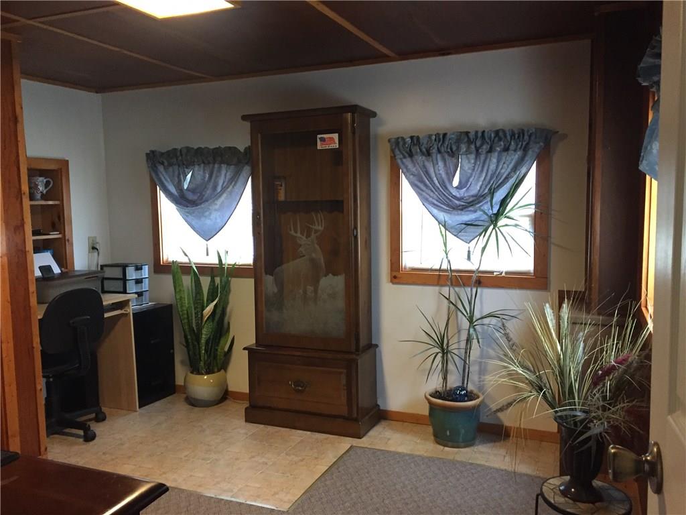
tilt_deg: -6.8
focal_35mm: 29
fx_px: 575
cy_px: 258
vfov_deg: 48.2
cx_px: 343
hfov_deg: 61.7
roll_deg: +1.2
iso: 250
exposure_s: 1/20
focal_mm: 4.15
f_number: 2.2
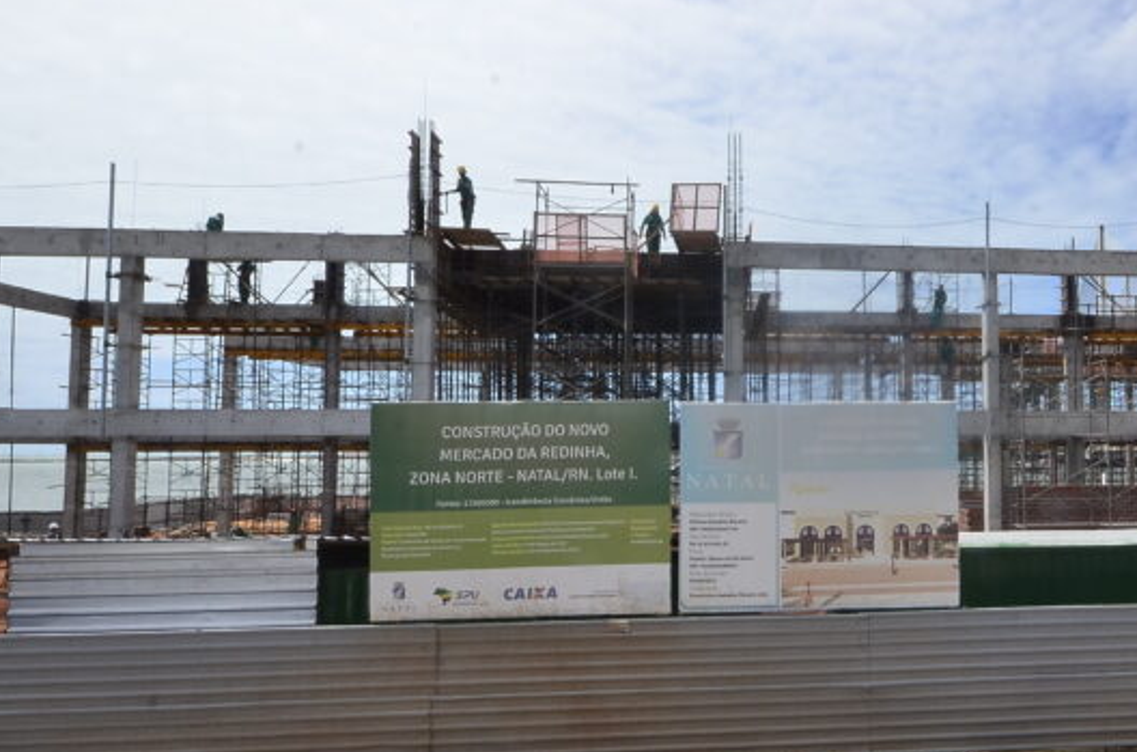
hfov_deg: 53.9
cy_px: 377
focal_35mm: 33
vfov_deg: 39.2
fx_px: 1055
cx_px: 861
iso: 400
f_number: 22
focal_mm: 11.5
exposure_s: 1/200
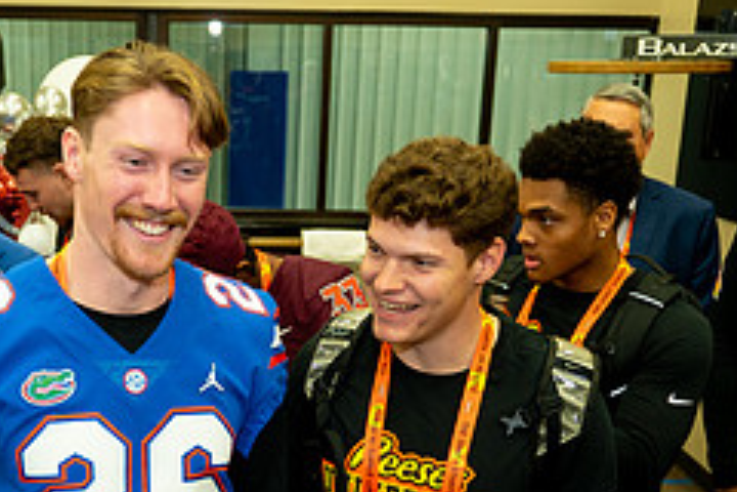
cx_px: 212
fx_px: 1187
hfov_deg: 34.0
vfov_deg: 22.7
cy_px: 455
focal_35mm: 58
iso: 1600
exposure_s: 1/200
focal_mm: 24
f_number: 2.8
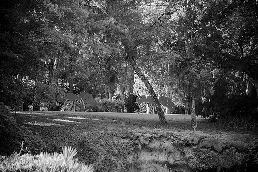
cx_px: 129
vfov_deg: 6.9
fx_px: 1433
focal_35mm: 200
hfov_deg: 10.3
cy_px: 86
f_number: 2.8
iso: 2200
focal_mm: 200
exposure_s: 1/2500
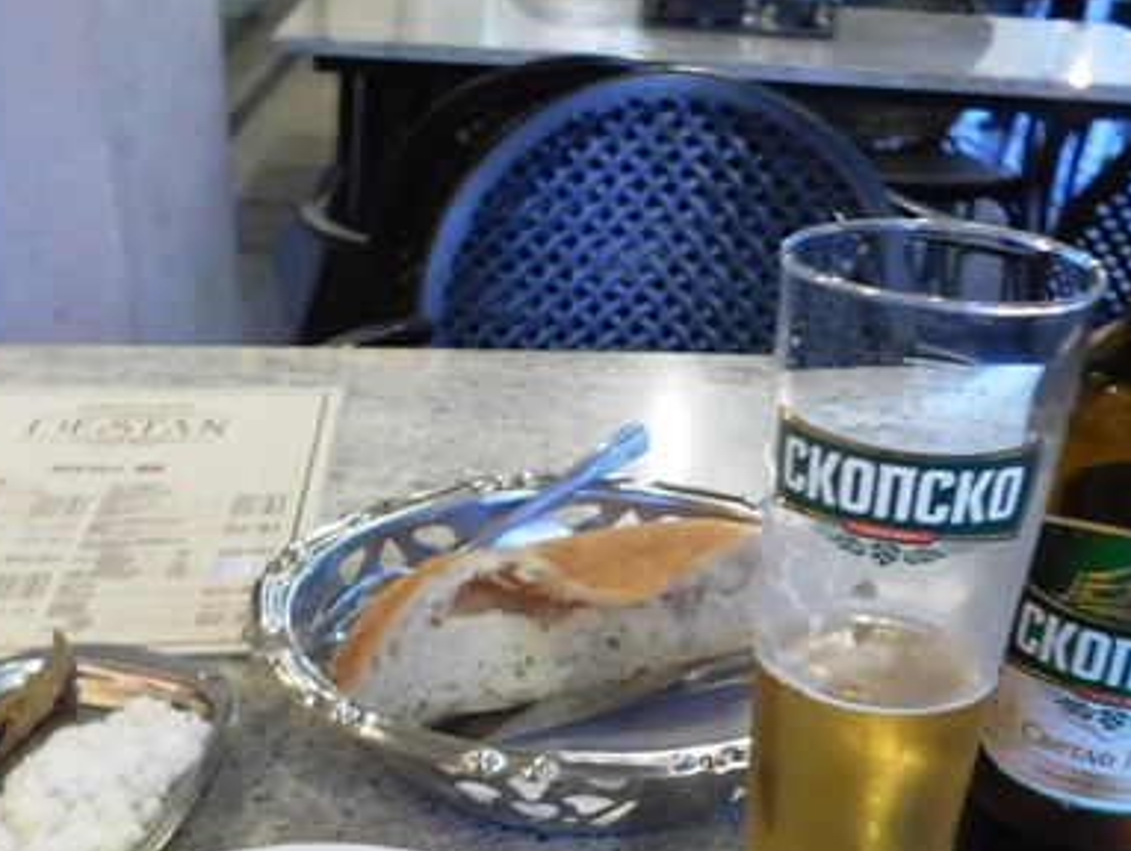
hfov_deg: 39.5
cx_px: 478
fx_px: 1570
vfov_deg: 28.4
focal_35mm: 48
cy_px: 857
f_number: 3
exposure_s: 1/10
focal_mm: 4
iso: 400
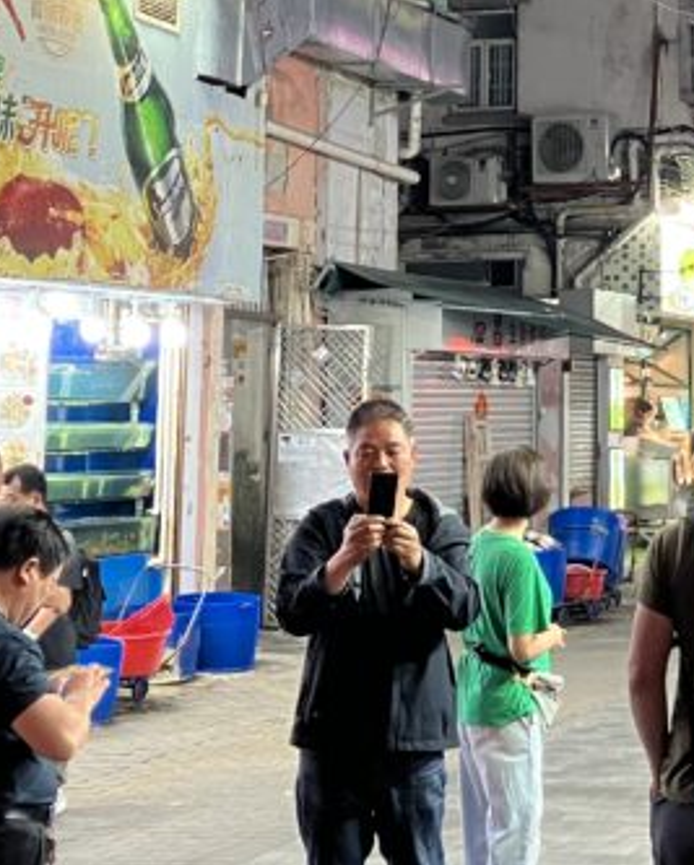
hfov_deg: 18.0
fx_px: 2154
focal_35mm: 84
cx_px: 650
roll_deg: +0.0
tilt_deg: +8.3
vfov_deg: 22.2
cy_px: 78
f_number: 1.8
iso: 100
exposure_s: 1/50
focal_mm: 3.99
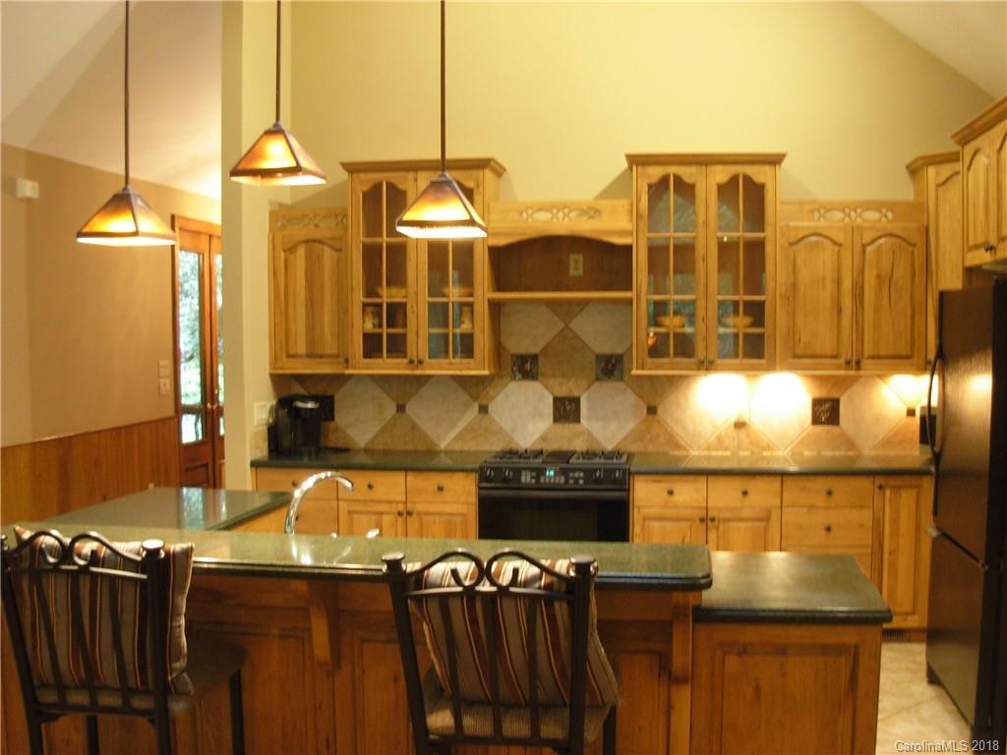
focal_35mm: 38
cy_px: 378
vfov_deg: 37.7
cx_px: 504
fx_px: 1105
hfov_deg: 49.0
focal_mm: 6.3
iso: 200
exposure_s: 1/2.6
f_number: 2.9
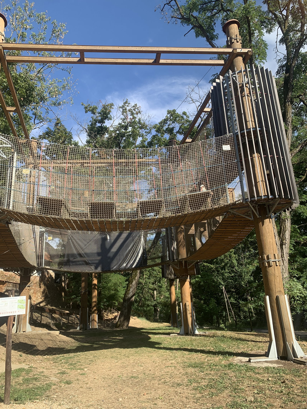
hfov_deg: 53.1
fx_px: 307
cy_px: 204
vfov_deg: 67.3
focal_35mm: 26
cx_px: 154
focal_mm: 4.25
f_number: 1.8
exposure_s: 1/1136
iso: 25
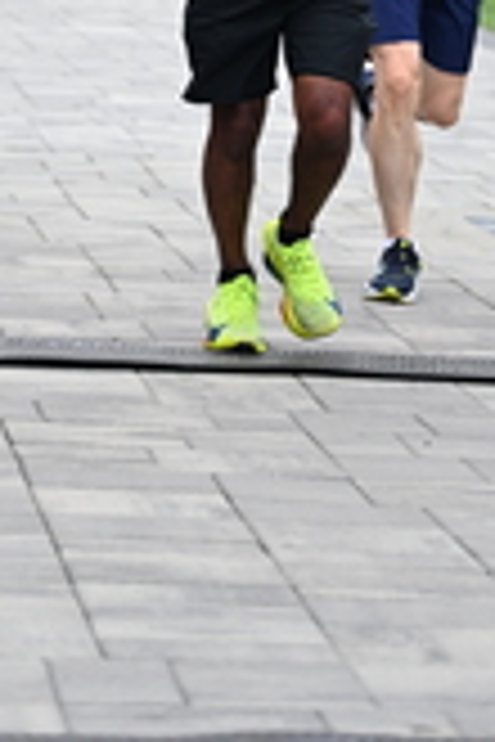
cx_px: 227
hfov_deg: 5.7
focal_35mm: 240
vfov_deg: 8.4
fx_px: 4950
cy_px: -409
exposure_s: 1/2000
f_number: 2.8
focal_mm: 72
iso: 640
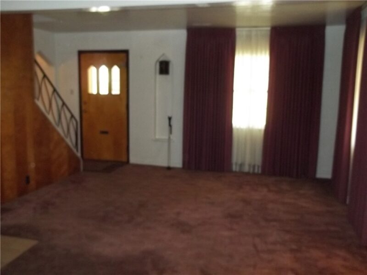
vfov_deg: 42.9
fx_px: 350
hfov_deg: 55.4
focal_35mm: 33
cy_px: 138
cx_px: 184
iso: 320
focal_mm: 5.9
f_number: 3.3
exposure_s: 1/30
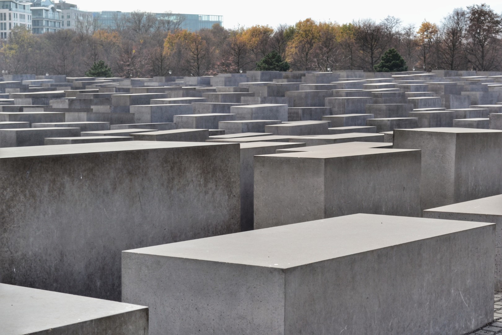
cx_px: 251
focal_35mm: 82
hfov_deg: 24.6
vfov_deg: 16.6
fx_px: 1150
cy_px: 168
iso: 400
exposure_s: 1/125
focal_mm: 55
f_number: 9
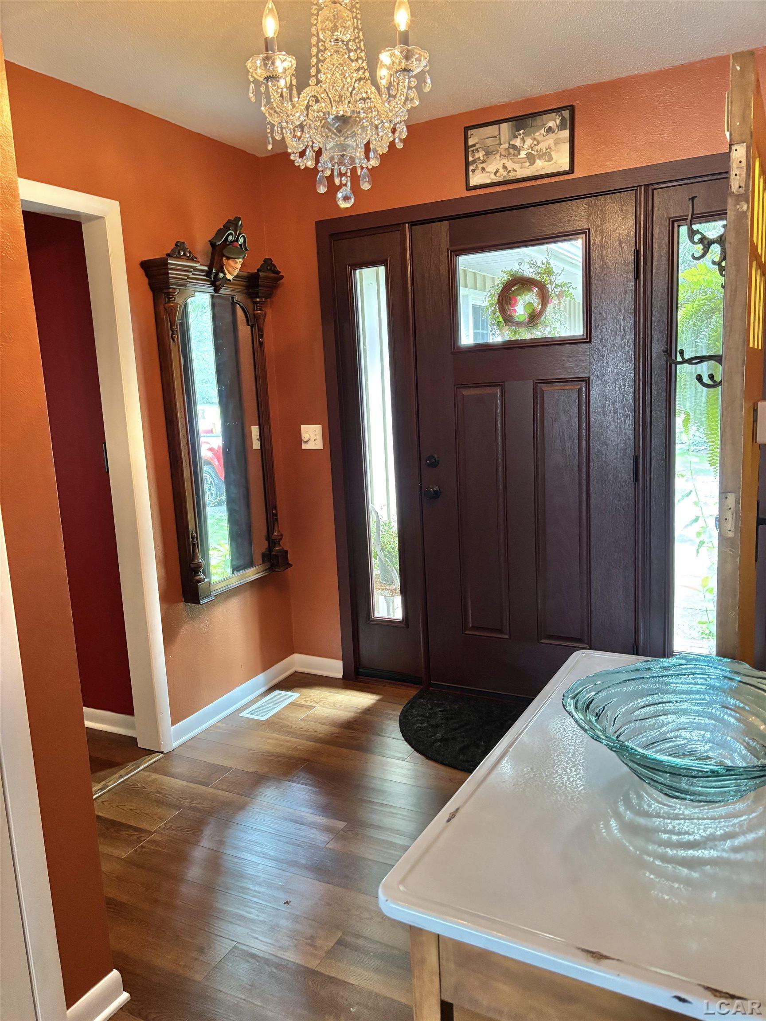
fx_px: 767
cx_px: 383
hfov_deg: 53.1
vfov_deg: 67.3
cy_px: 510
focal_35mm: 26
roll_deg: +2.2
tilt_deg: -9.9
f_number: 1.6
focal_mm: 5.96
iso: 500
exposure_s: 1/40
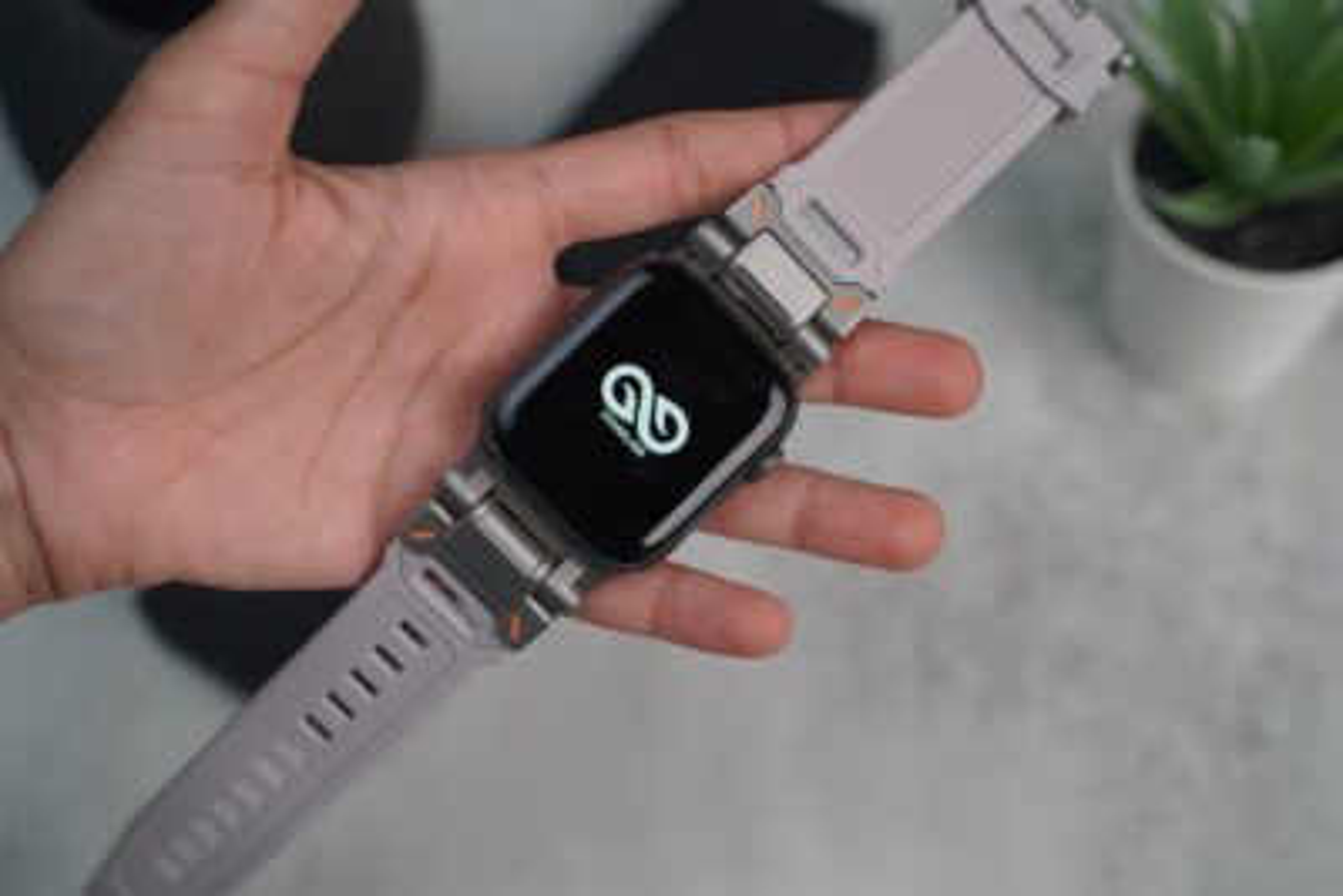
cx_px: 672
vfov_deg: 26.0
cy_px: 448
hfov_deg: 38.2
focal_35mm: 52
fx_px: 1940
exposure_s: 1/160
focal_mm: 52
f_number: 4
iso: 1250
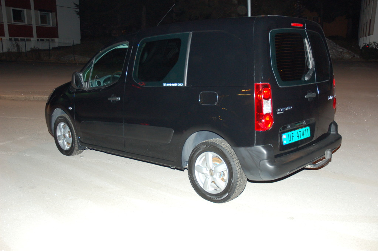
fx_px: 378
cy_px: 126
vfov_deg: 36.8
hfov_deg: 53.2
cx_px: 189
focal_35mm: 36
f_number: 4
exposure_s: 1/60
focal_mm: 24
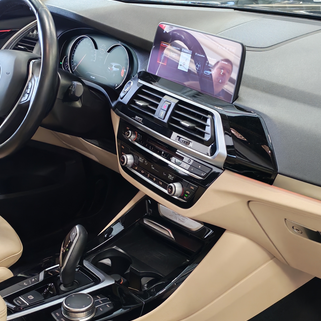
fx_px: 609
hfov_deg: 29.5
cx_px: 189
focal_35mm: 58
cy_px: 214
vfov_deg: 29.3
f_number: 1.9
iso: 567
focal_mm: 6.12
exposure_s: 1/100
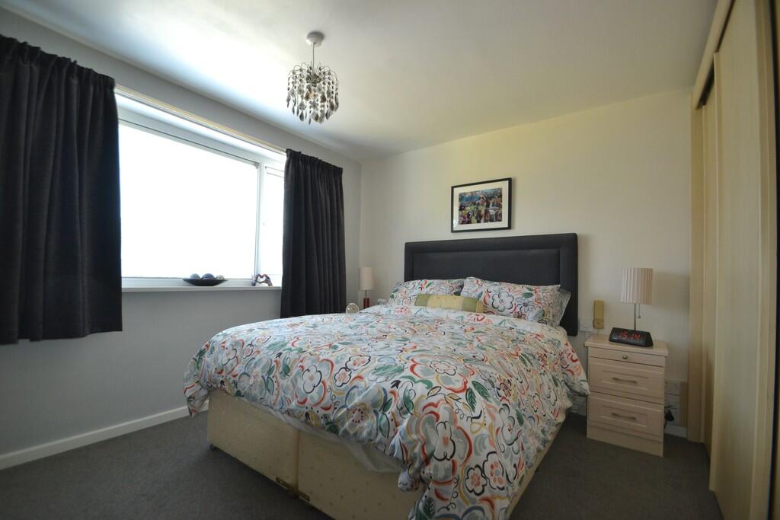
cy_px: 260
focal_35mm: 15
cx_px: 390
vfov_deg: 77.3
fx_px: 325
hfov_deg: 100.4
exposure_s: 1/60
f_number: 3.5
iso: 500
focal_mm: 10
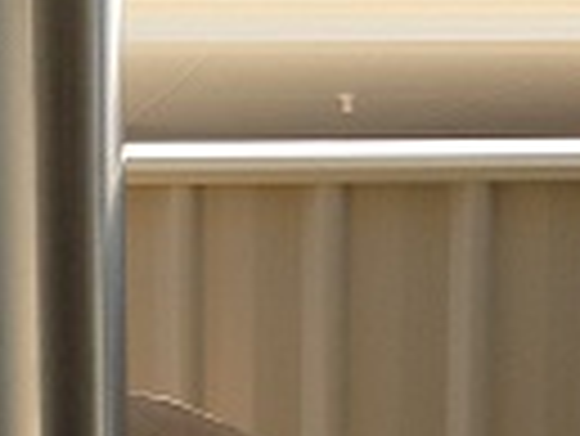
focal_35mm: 173
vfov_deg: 8.3
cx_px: 135
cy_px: 742
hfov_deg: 11.4
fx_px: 2901
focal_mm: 4.28
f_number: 2.4
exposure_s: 1/951
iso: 50
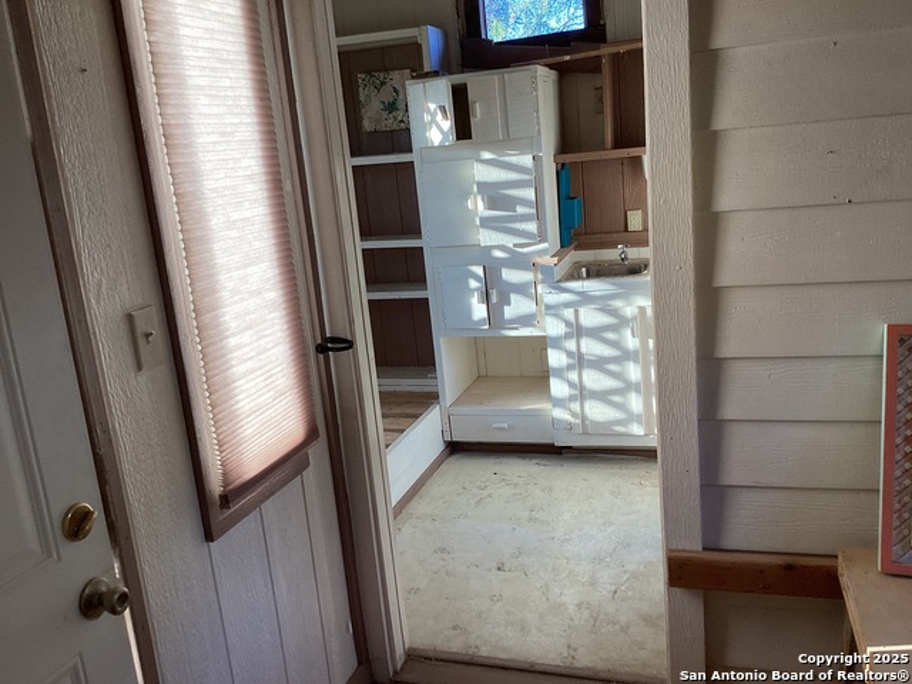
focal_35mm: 31
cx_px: 456
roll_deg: +4.0
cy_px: 342
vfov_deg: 45.4
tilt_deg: -13.5
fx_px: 817
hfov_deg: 58.4
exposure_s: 1/120
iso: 64
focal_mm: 3.3
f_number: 2.4
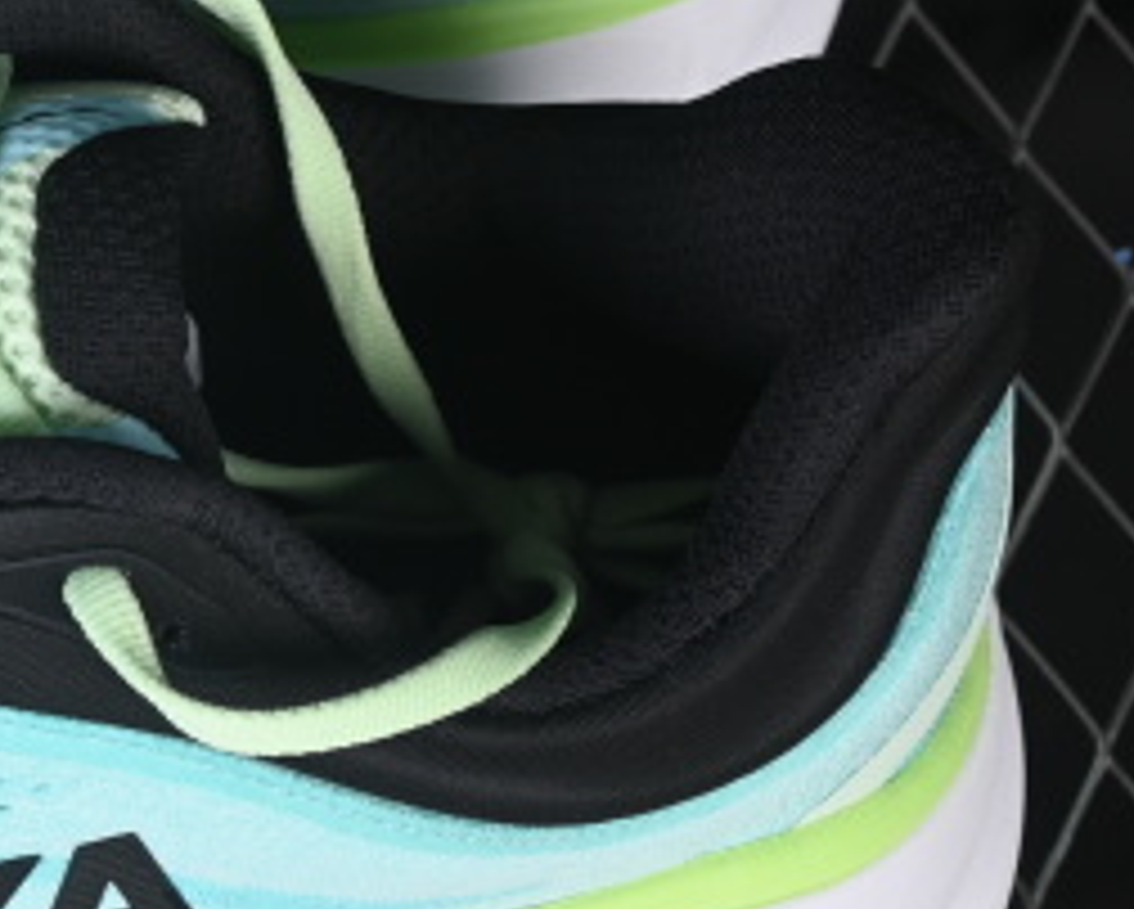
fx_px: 7490
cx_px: -324
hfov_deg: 8.5
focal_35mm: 223
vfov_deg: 6.9
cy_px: 295
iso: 160
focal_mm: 50
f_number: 7.1
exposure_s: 1/100
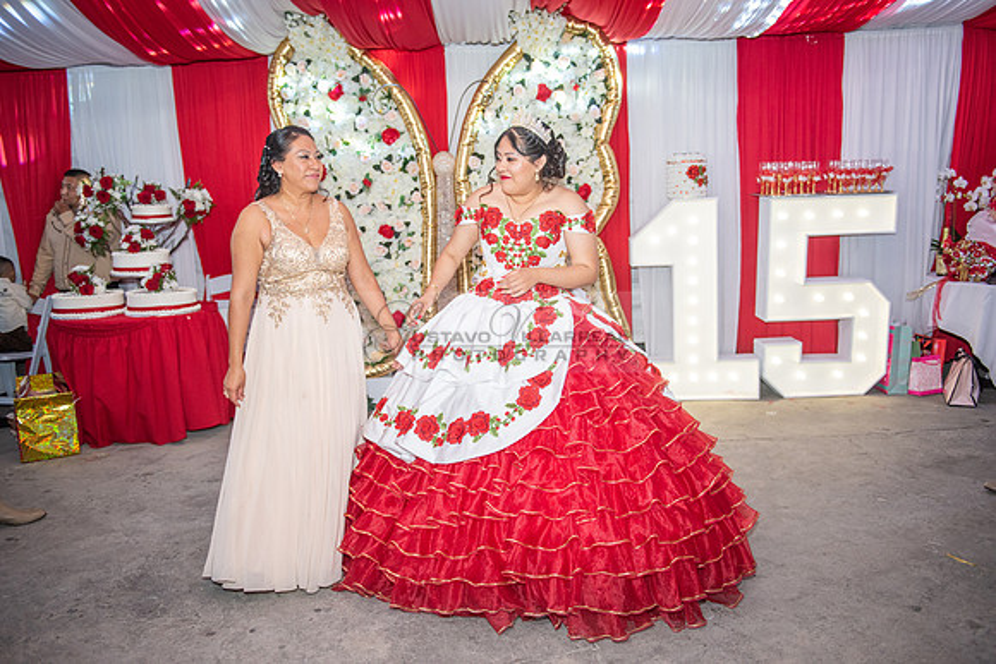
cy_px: 332
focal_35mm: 32
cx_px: 498
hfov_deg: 58.7
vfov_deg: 41.1
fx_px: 885
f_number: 3.2
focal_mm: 32
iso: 800
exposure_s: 1/160
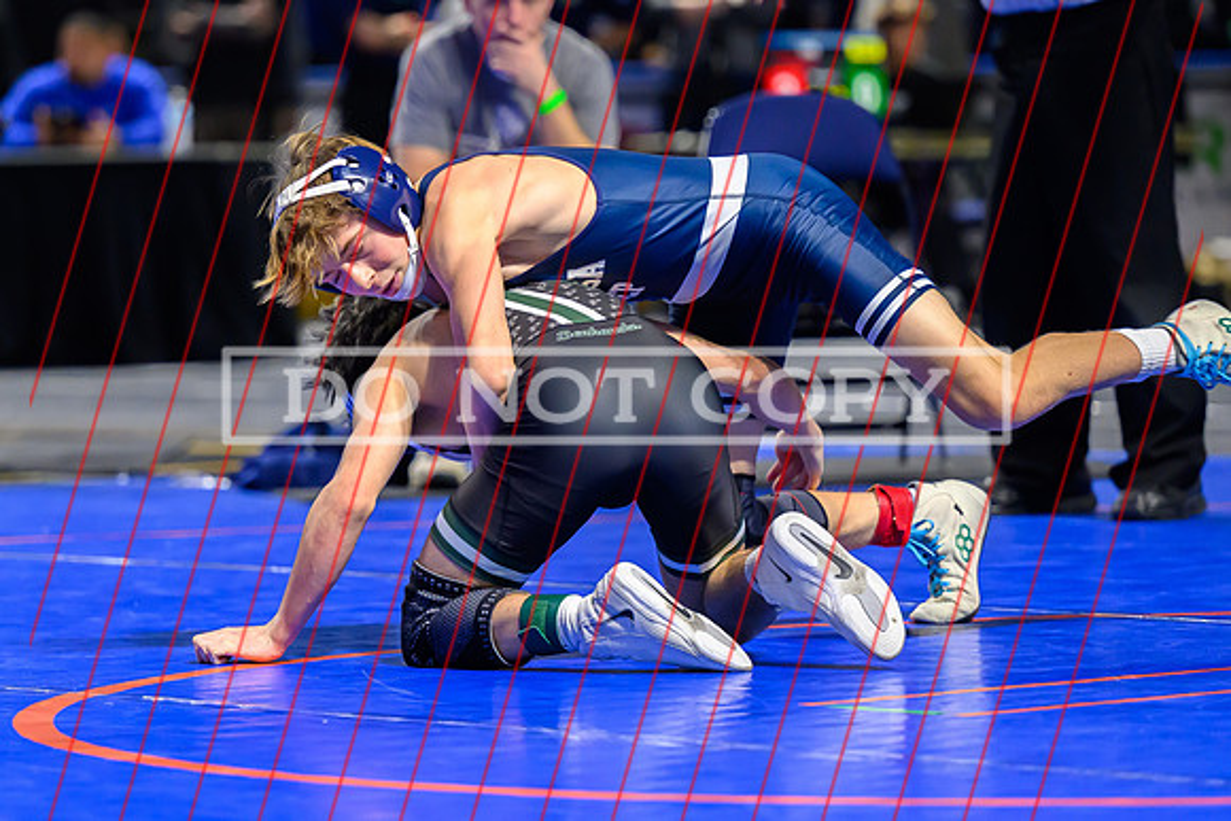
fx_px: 7020
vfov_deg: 6.7
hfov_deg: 10.0
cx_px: 518
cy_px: 362
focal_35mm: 205
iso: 4000
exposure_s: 1/800
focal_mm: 135
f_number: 2.8
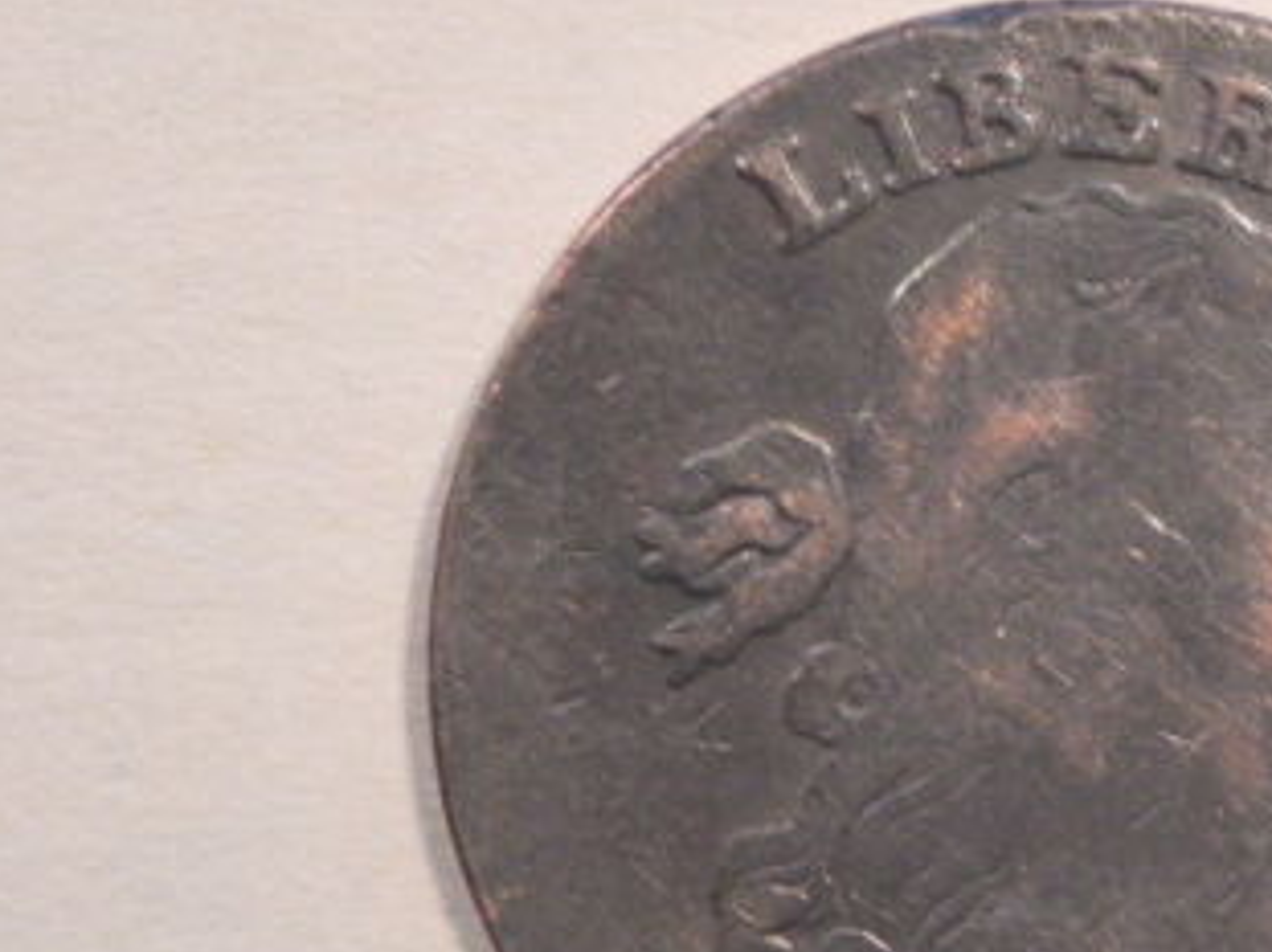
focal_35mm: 249
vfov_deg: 6.0
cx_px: 1076
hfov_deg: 7.9
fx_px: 9146
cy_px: 674
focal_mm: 23
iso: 365
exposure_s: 1/28.4
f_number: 6.3
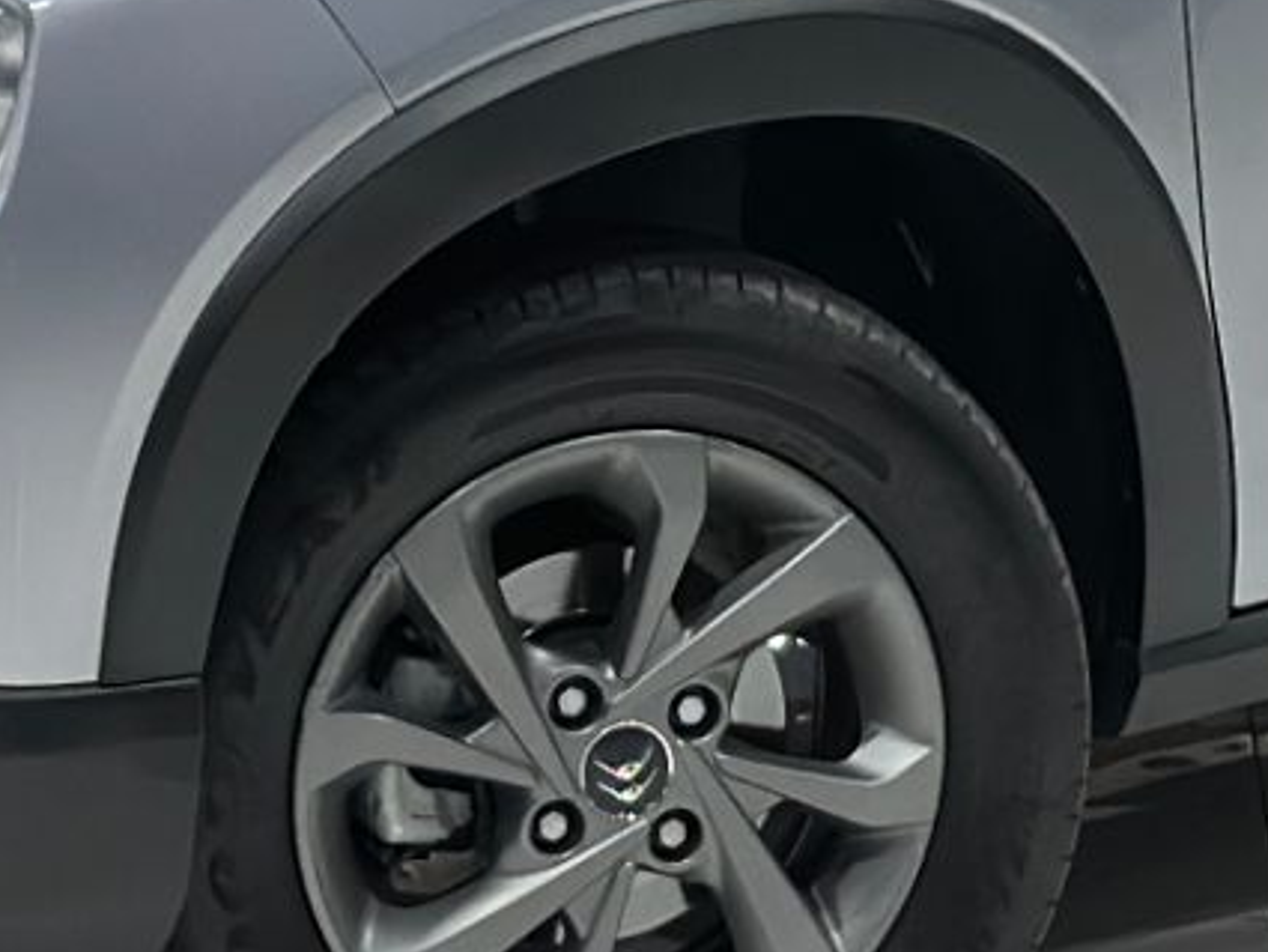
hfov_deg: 9.1
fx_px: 7951
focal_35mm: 217
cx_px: 976
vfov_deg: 6.8
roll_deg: +0.5
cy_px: -93
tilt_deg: -9.3
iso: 200
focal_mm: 6.86
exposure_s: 1/120
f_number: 1.78
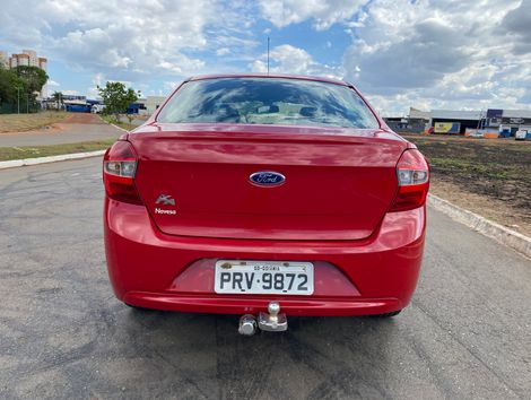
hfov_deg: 67.2
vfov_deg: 53.2
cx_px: 266
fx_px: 399
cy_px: 200
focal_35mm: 26
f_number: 1.8
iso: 32
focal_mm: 4.25
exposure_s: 1/1504
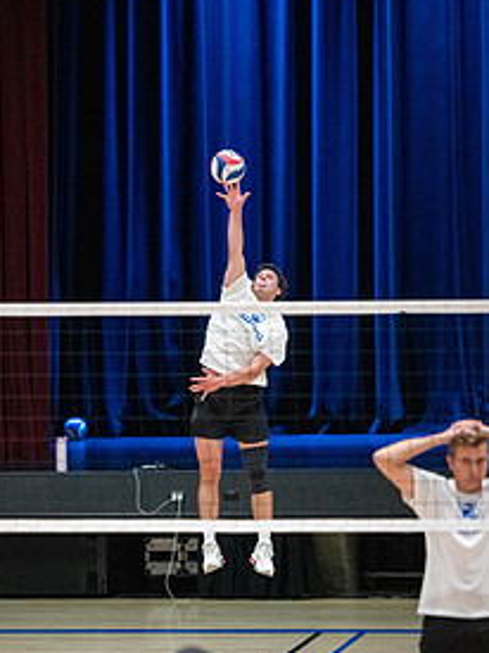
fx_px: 4750
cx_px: 192
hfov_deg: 5.9
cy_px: 425
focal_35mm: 252
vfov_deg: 7.9
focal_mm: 160
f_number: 2.8
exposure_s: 1/640
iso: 6400
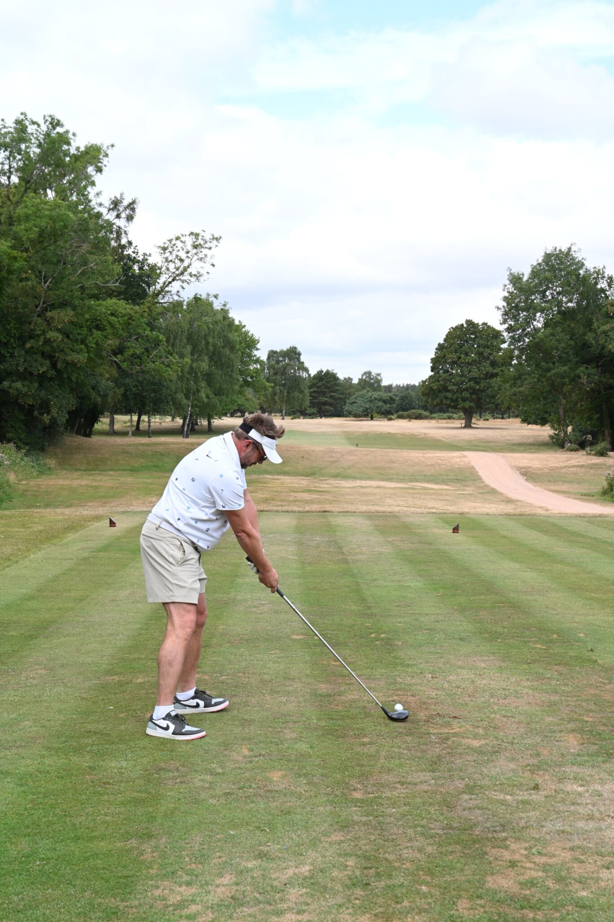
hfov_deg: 27.5
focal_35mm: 49
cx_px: 307
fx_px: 1255
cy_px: 461
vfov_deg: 40.4
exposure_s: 1/100
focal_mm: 49
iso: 200
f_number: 11
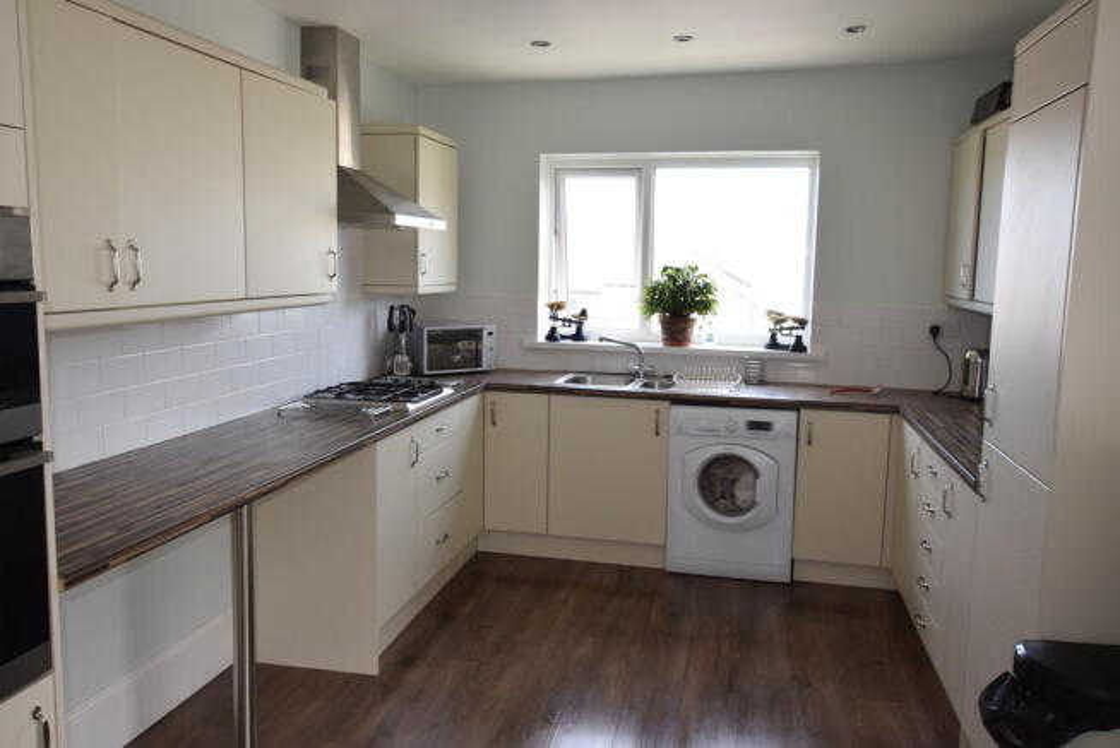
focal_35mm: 30
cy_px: 374
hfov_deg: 61.9
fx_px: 934
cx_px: 560
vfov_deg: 43.7
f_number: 5.6
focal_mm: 20
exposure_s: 1/125
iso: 800
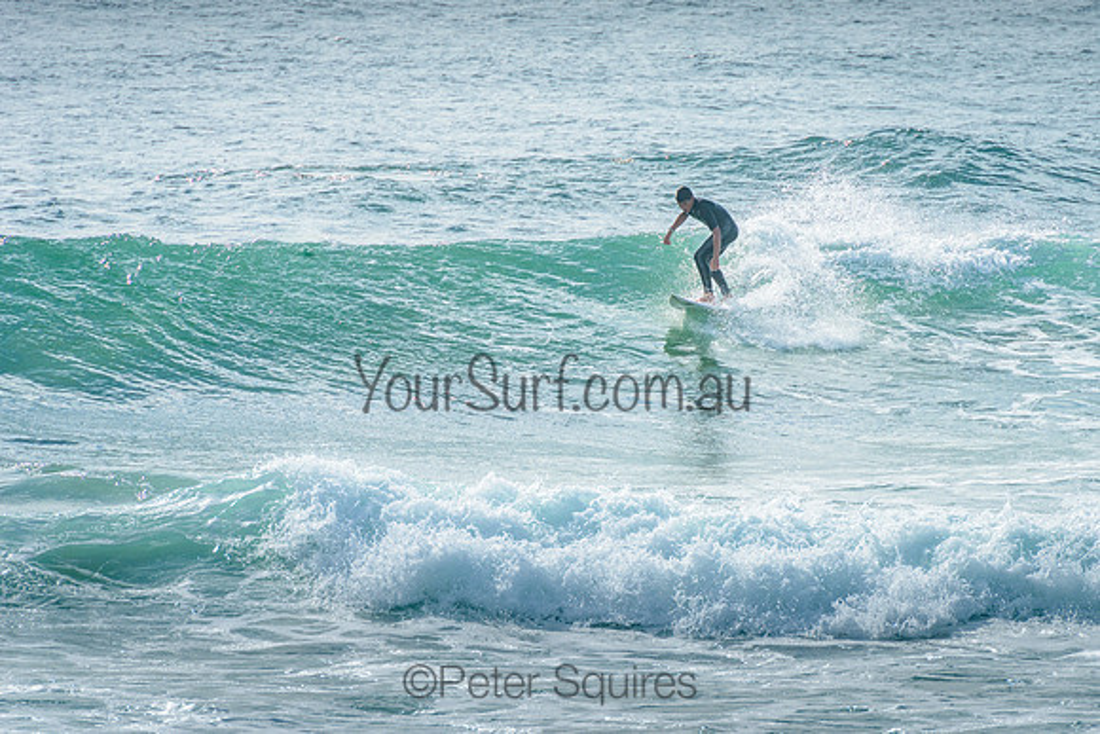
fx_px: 14988
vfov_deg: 2.8
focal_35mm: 490
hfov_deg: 4.2
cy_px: 298
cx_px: 674
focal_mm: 400
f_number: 9
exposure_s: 1/1600
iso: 200
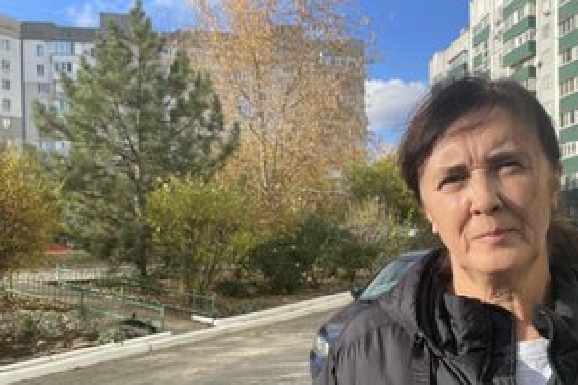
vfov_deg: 36.5
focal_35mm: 36
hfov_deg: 53.1
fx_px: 578
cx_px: 308
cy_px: 252
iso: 32
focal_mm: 4.2
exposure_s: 1/1887
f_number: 1.6
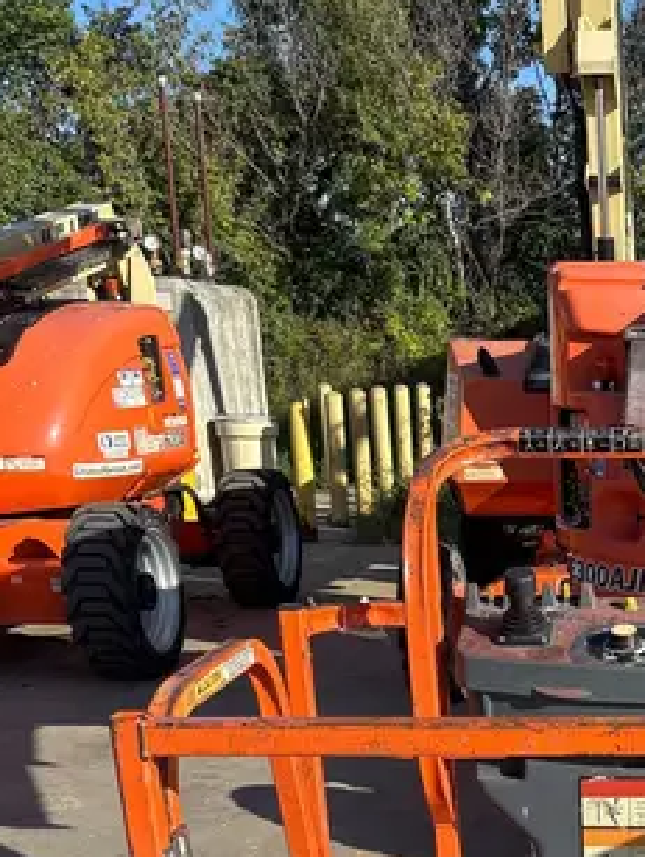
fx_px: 1537
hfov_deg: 22.4
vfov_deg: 28.0
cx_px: 701
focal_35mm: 62
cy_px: 978
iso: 50
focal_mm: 5.96
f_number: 1.6
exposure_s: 1/2193
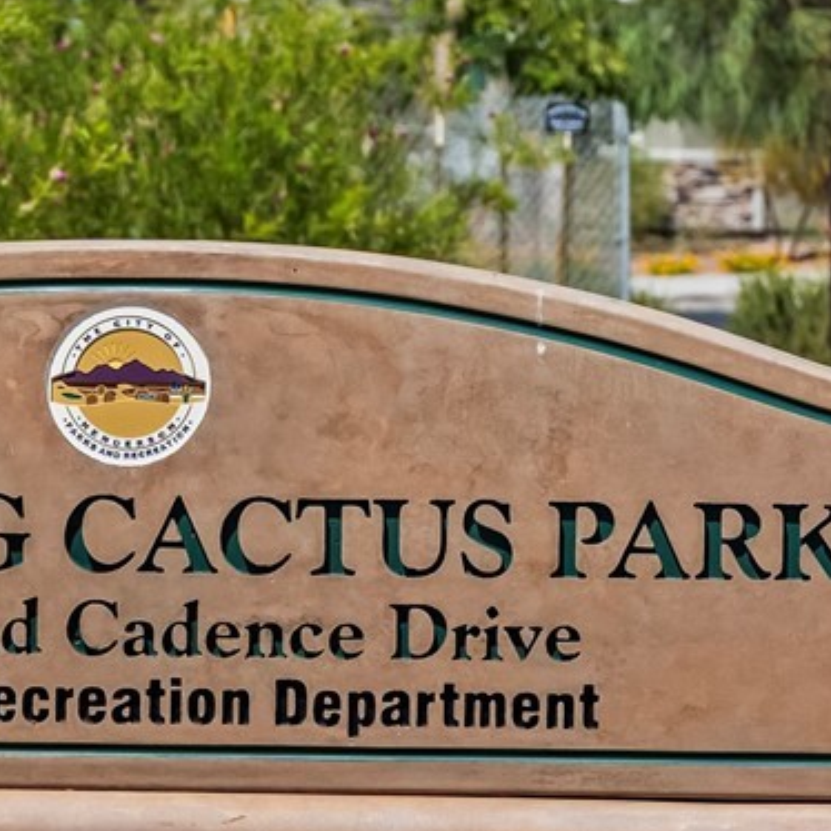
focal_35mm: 518
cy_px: 584
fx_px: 14069
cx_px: 56
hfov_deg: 3.4
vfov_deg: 3.4
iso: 400
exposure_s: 1/8000
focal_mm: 140
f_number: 8
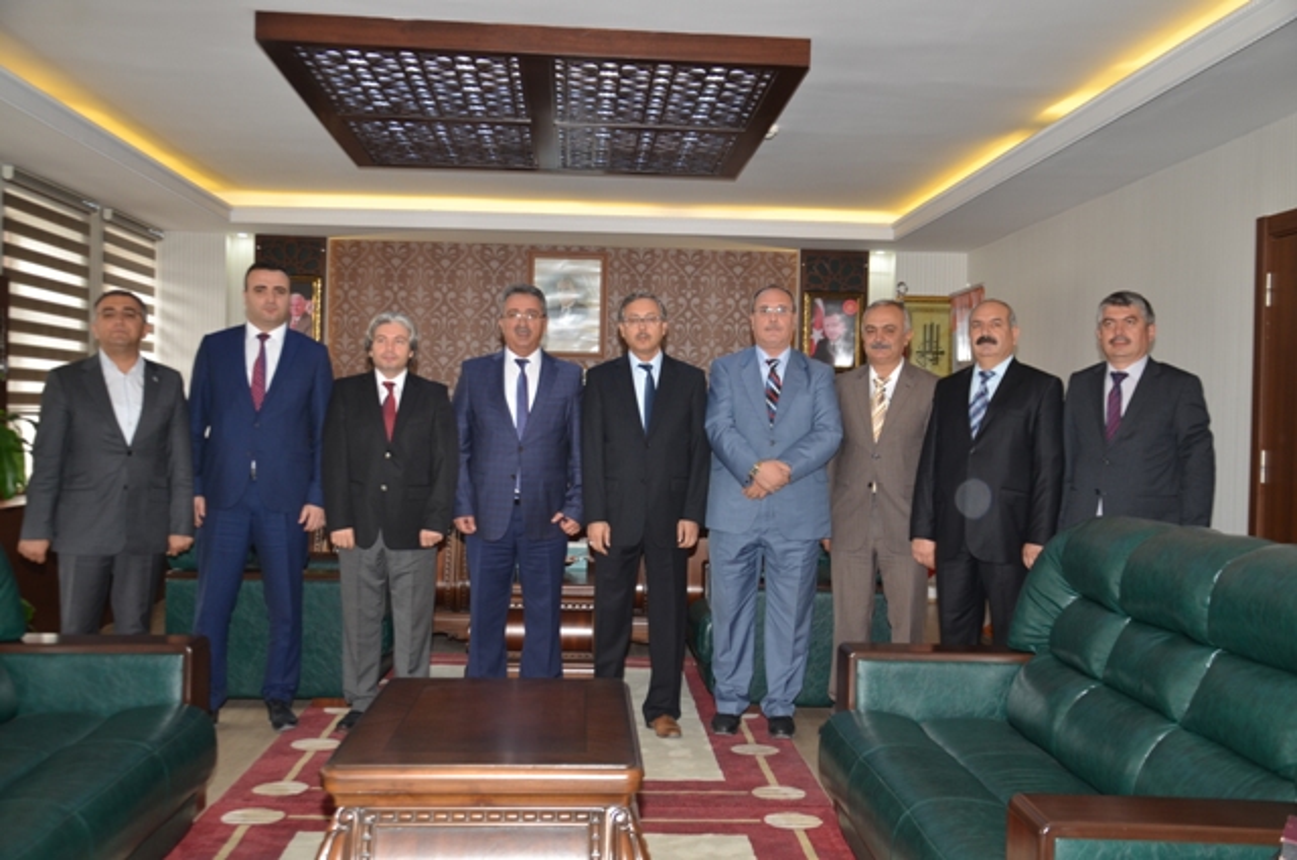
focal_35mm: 42
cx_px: 648
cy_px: 430
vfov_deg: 31.8
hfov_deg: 46.5
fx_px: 1510
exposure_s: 1/60
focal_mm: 28
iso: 250
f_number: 5
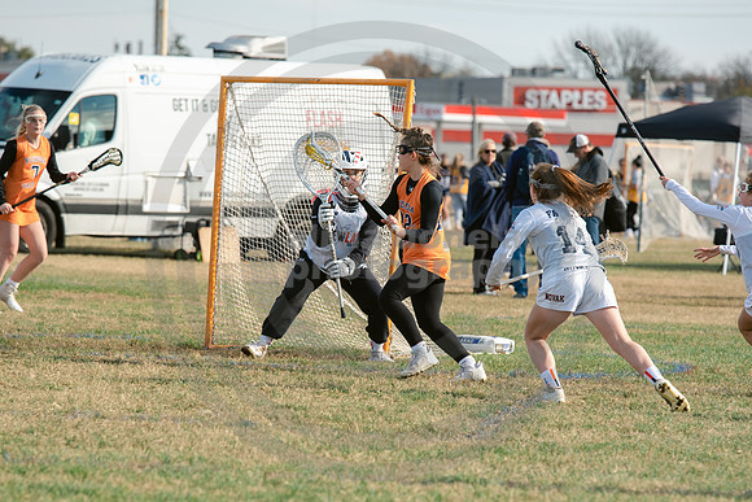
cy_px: 344
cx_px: 376
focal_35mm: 274
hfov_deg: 7.5
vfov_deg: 5.0
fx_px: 5719
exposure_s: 1/1250
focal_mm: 200
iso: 250
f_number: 4.5
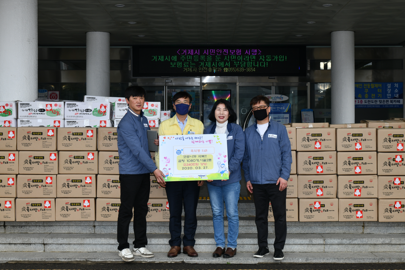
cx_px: 202
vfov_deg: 24.6
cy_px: 135
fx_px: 619
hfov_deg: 36.2
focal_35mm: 55
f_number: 14
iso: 400
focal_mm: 55
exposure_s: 1/250
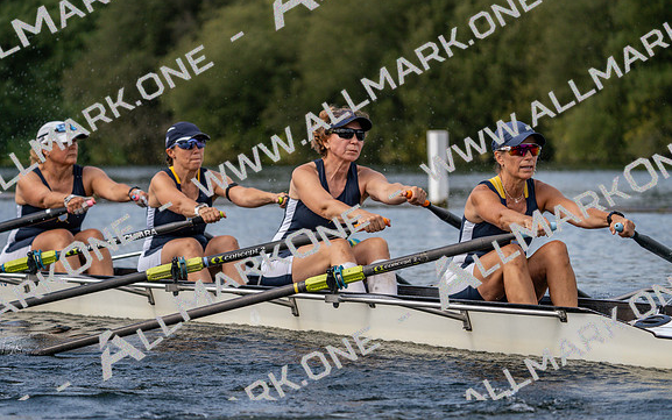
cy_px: 201
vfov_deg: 6.4
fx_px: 3756
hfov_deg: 10.2
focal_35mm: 205
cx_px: 335
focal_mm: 200
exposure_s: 1/1600
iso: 320
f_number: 5.6
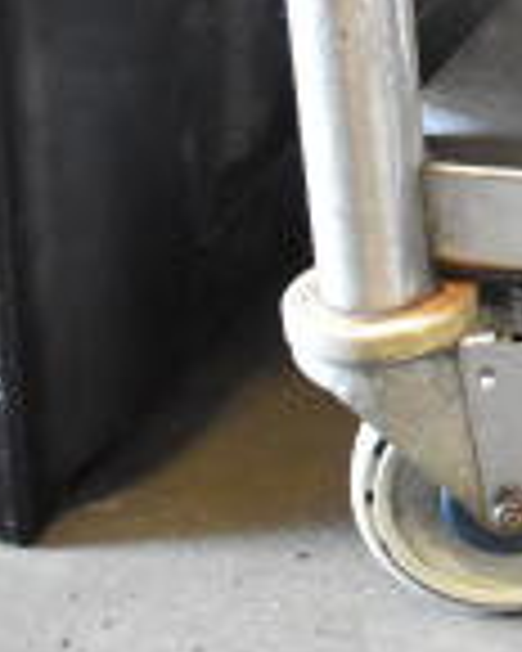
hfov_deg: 10.2
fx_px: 2510
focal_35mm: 130
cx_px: 1292
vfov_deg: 14.8
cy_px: 178
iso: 2500
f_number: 3.8
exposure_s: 1/40
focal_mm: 22
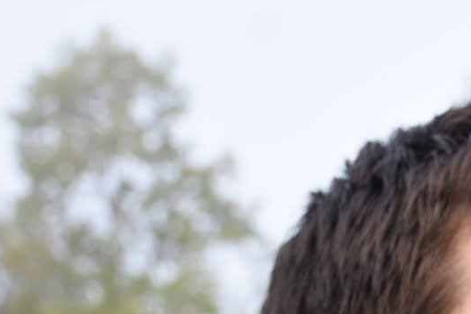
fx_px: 1544
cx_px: 552
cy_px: 355
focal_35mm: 118
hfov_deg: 16.7
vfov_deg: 11.4
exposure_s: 1/100
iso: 100
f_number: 5
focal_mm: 26
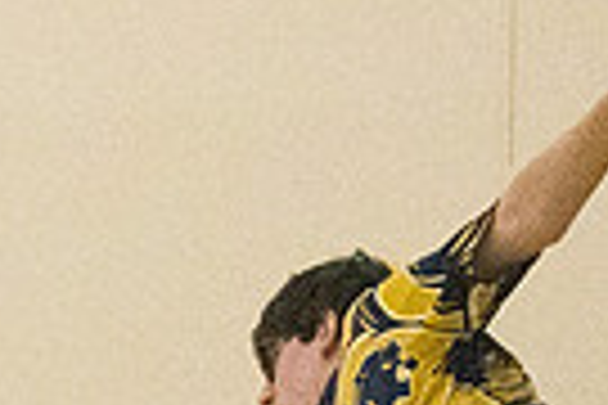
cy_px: 778
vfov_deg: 2.6
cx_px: 333
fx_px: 8950
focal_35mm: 530
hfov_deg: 3.9
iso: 10000
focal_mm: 82
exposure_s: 1/1250
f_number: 4.5
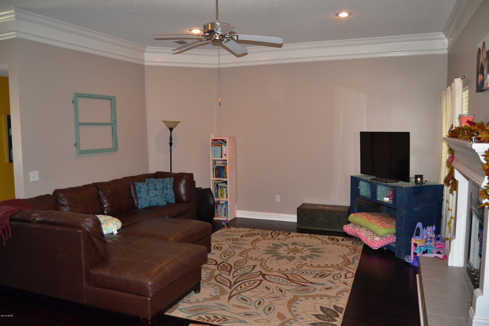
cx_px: 244
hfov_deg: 67.4
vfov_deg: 47.9
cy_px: 163
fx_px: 367
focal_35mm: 27
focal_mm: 18
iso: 400
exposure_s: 1/60
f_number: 3.5
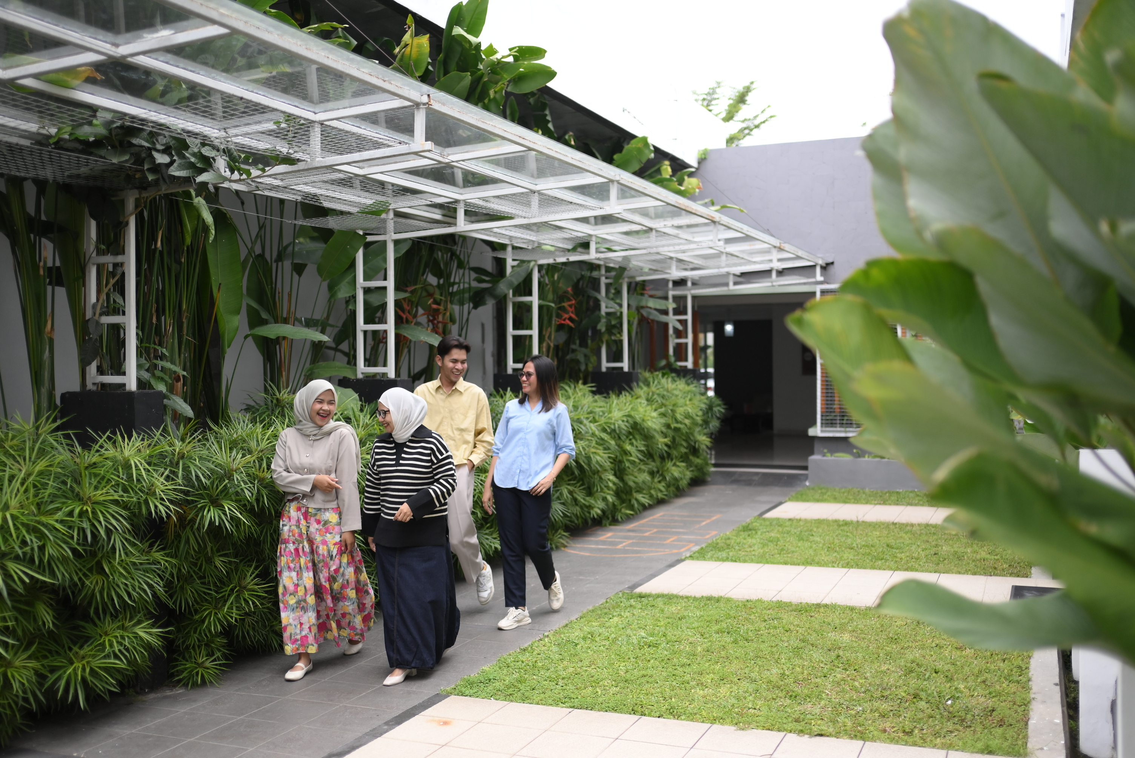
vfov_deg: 37.9
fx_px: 1104
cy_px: 379
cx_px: 568
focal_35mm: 35
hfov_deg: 54.4
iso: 640
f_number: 1.8
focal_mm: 35
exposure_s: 1/8000
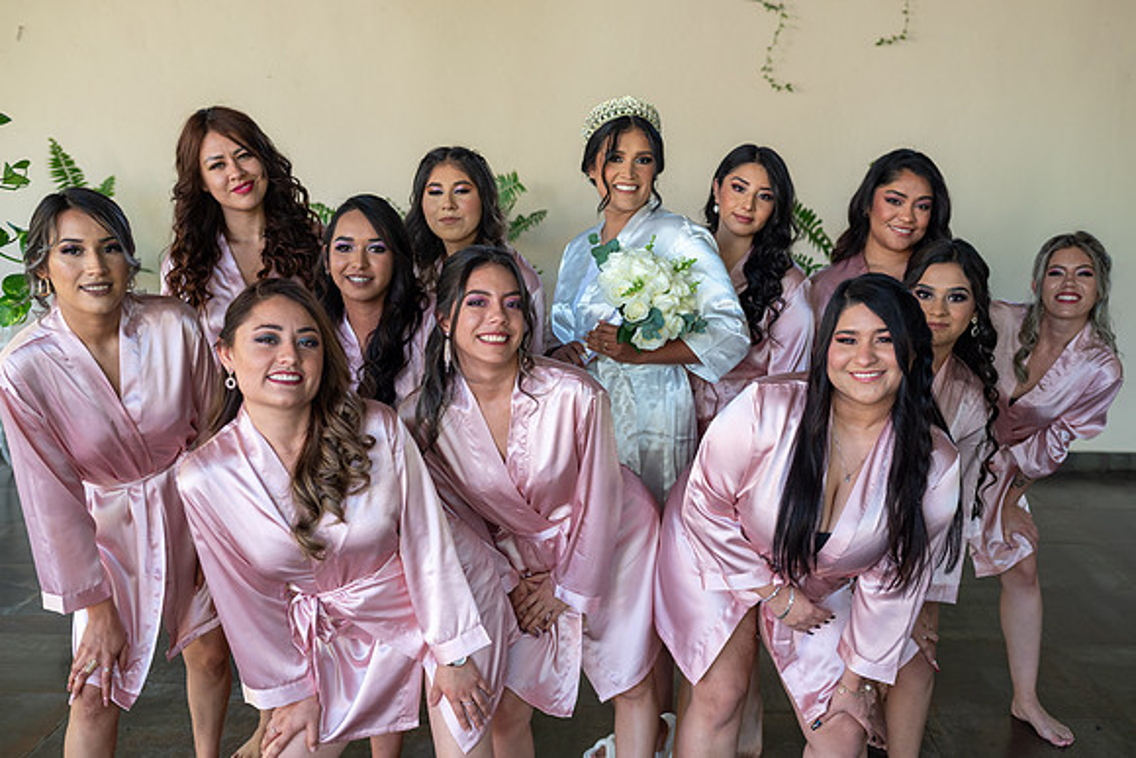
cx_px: 603
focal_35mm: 37
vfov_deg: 35.8
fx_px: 1173
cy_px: 403
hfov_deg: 51.6
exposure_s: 1/125
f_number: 3.5
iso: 160
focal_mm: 35
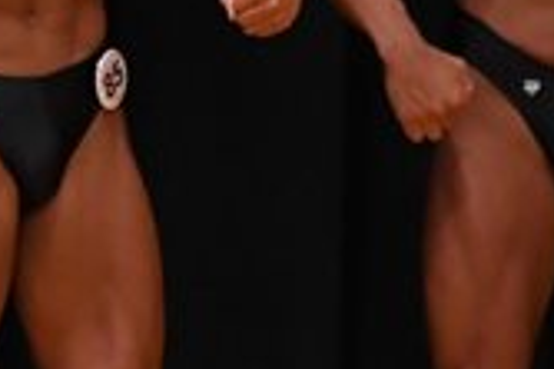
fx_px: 20308
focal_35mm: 1321
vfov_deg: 1.0
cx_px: -38
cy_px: 70
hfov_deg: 1.6
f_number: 5.6
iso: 3200
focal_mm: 190
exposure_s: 1/400
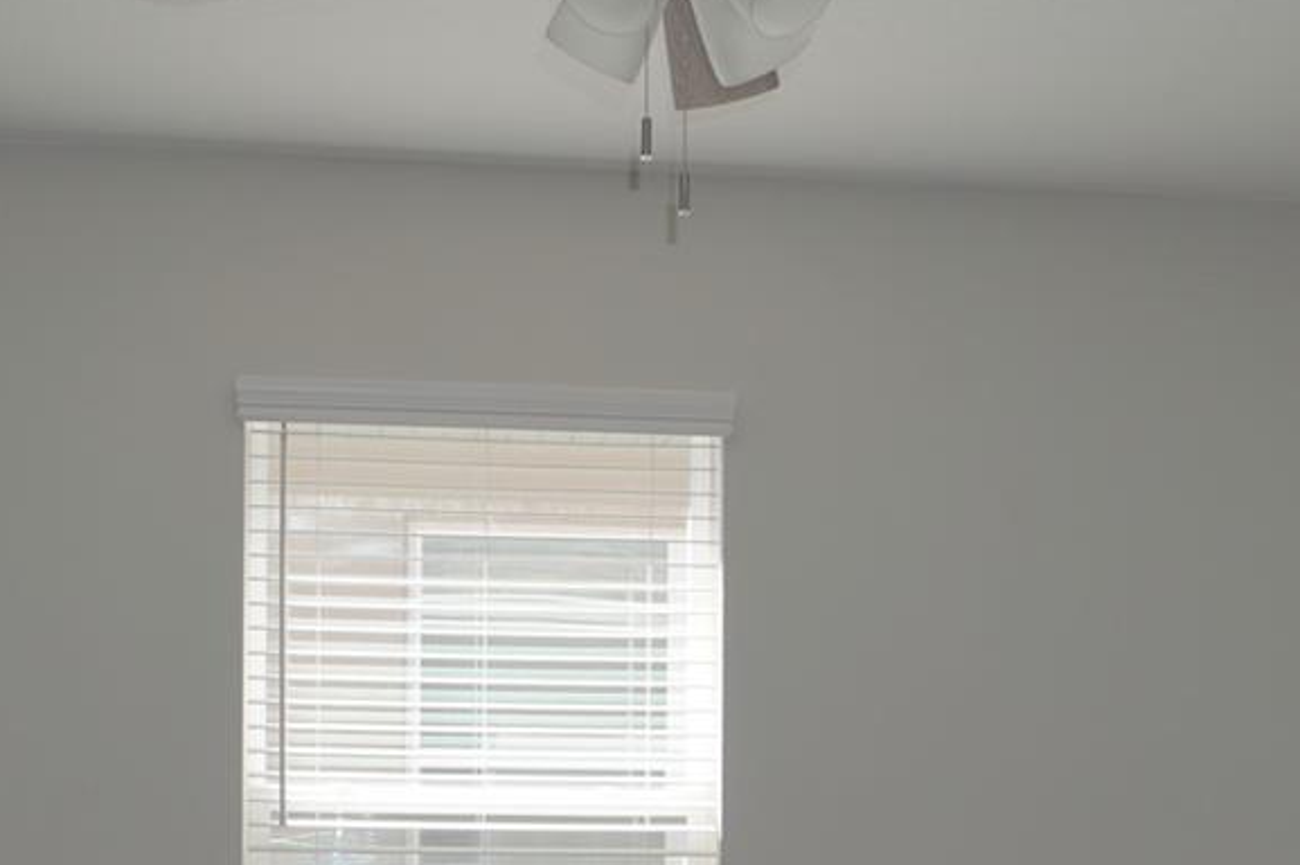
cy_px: 897
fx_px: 2251
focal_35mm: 62
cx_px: 604
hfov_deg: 32.2
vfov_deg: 20.9
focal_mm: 15
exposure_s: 1/80
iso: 100
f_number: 4.5
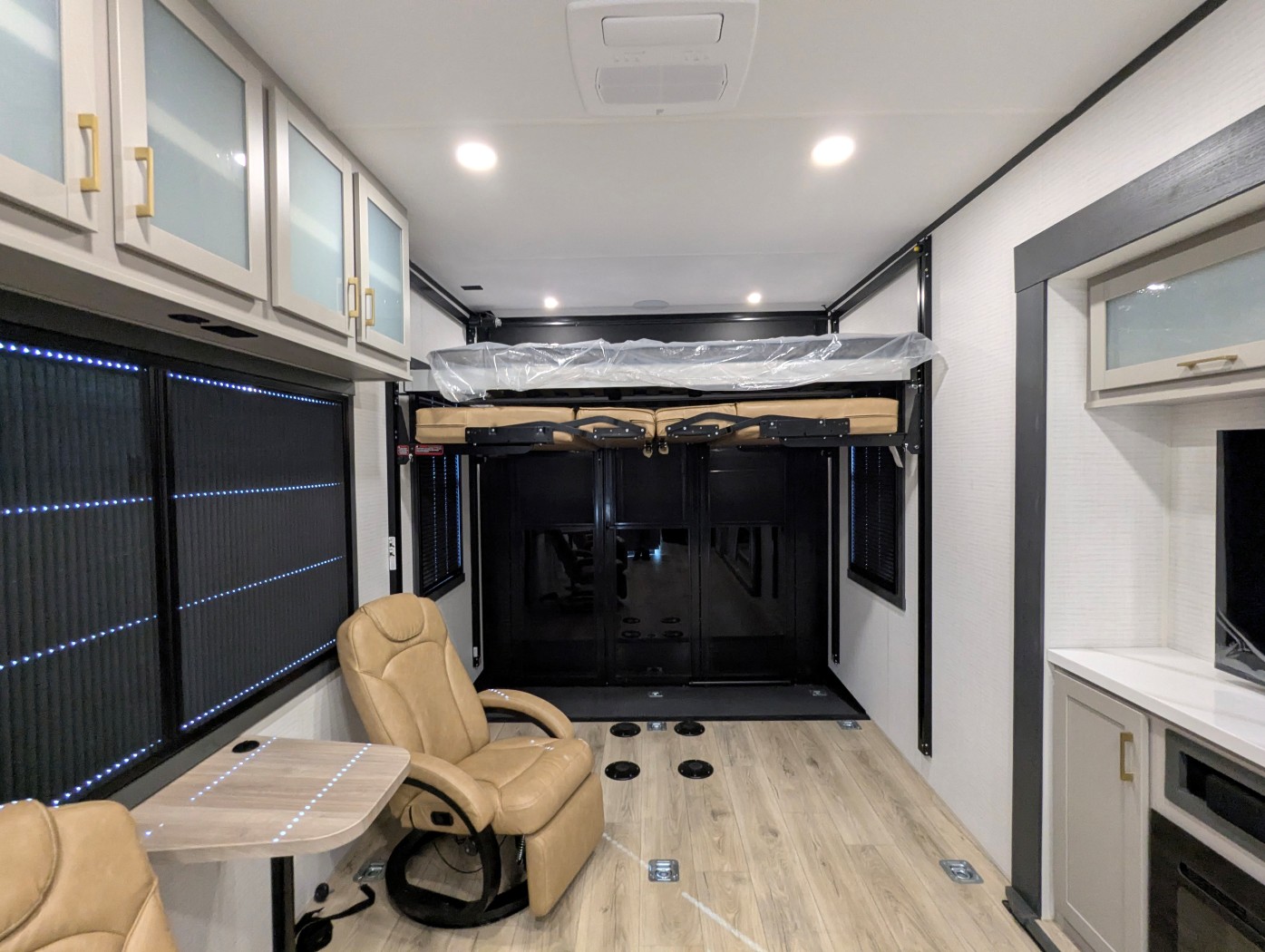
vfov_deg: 78.2
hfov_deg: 94.4
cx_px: 632
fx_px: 585
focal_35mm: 16
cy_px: 476
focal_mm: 2.35
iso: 329
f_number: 2.2
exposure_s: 1/27.8
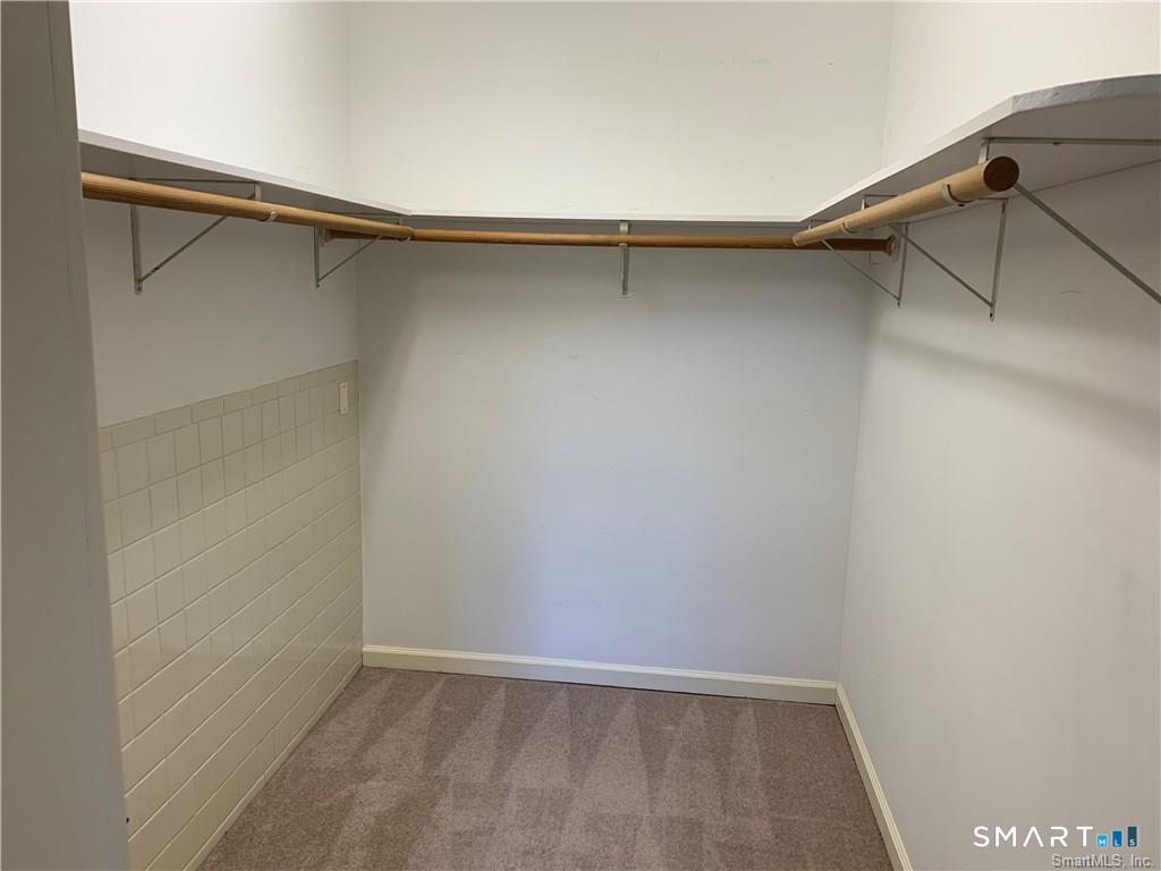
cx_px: 580
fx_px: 872
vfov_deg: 53.1
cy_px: 436
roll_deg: -1.7
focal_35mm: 26
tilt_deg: -8.2
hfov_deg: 67.3
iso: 100
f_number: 1.8
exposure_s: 1/120
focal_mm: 4.25
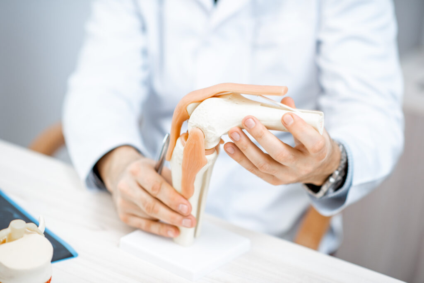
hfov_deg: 23.9
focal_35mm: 85
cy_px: 142
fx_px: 1001
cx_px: 212
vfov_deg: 16.1
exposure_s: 1/200
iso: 320
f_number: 2.2
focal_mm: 85
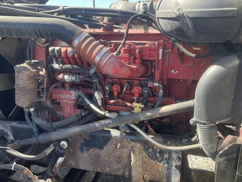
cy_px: 91
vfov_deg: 48.2
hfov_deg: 61.7
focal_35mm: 29
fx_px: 203
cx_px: 121
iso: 32
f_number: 1.8
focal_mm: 3
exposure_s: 1/172
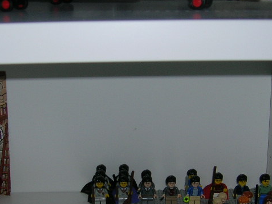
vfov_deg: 20.1
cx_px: 116
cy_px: 144
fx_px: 574
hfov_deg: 26.6
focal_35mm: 73
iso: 50
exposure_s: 1/60.1
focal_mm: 5.7
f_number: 2.9
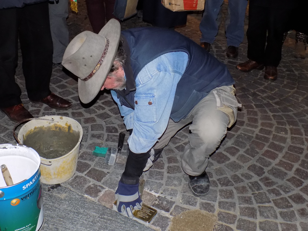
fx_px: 409
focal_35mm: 46
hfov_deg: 41.2
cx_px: 154
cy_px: 116
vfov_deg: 31.5
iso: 320
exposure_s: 1/30
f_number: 3.7
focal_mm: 8.1
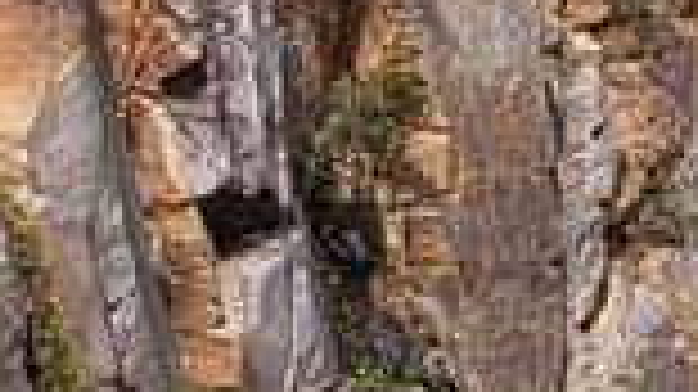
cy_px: 27
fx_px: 2701
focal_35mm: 146
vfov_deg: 8.3
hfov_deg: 12.0
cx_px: 1648
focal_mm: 4.3
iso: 50
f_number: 2.4
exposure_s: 1/1238
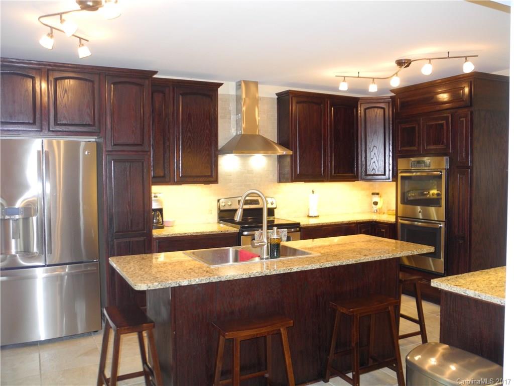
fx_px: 445
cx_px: 257
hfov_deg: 60.0
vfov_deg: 46.8
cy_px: 193
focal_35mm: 30
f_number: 2.8
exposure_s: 1/30
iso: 295
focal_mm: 6.4
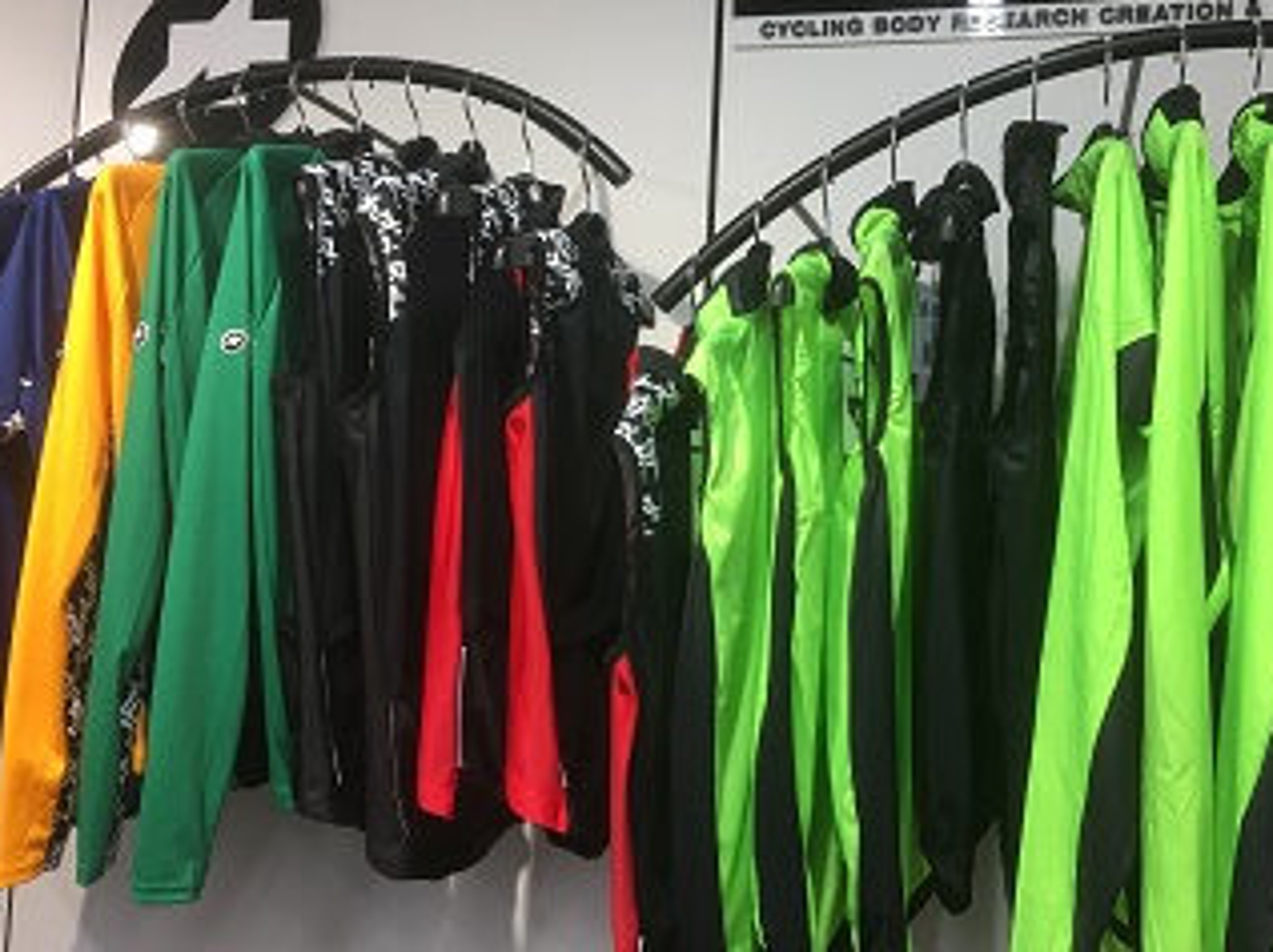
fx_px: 1359
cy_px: 404
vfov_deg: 38.5
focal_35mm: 37
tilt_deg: +6.2
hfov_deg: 50.0
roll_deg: -2.3
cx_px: 727
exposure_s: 1/33
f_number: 2.2
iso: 32
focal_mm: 4.15
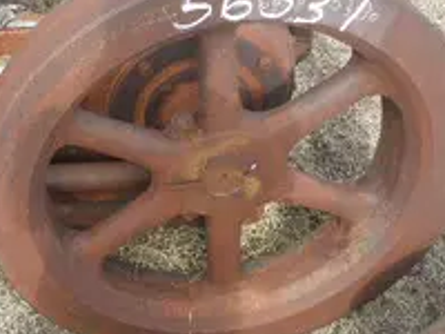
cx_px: 38
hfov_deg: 32.5
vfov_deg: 25.2
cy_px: 27
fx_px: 720
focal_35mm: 56
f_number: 3
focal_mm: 5
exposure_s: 1/320
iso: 64
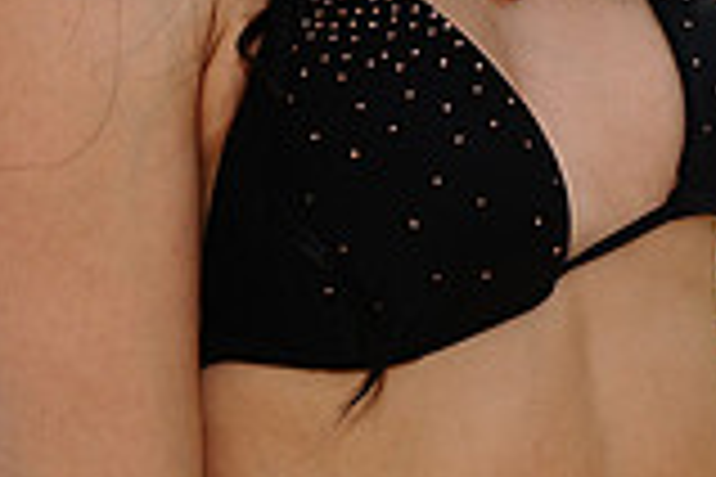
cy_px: -133
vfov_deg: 10.3
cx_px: 721
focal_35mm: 131
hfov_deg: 15.4
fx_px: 2605
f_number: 13
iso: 200
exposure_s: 1/200
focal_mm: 24
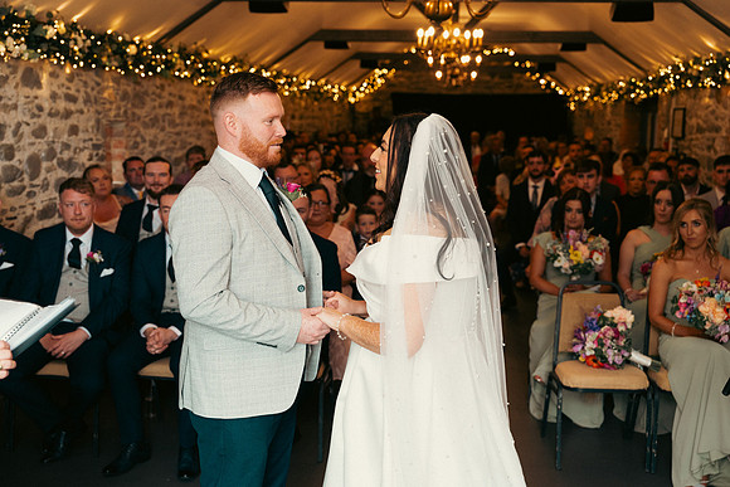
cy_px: 244
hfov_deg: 43.6
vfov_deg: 29.9
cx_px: 365
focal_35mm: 45
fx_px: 913
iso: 800
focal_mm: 45
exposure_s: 1/160
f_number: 3.5
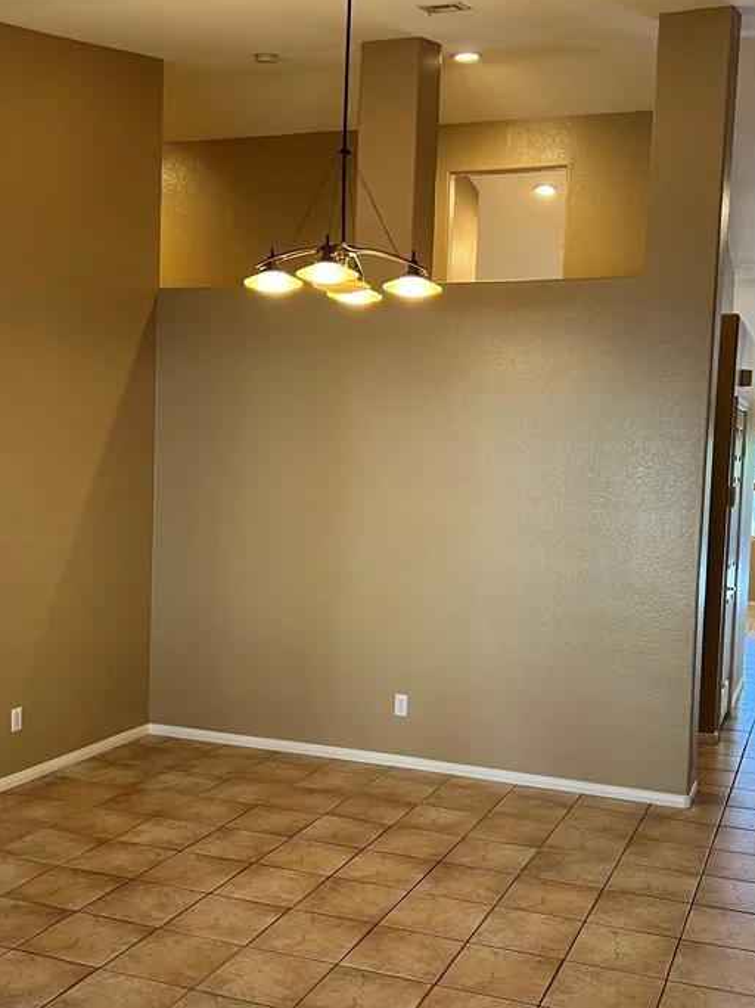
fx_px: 1135
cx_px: 423
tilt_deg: -4.7
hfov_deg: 36.8
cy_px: 536
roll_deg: -2.0
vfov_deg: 47.8
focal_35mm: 39
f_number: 1.5
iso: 80
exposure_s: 1/60
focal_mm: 5.7
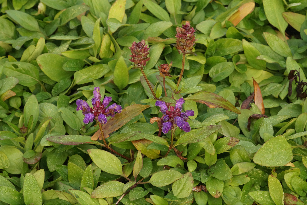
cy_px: 102
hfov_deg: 13.7
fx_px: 1279
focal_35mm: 150
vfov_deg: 9.1
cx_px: 154
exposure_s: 1/160
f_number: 9
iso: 1000
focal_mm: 100
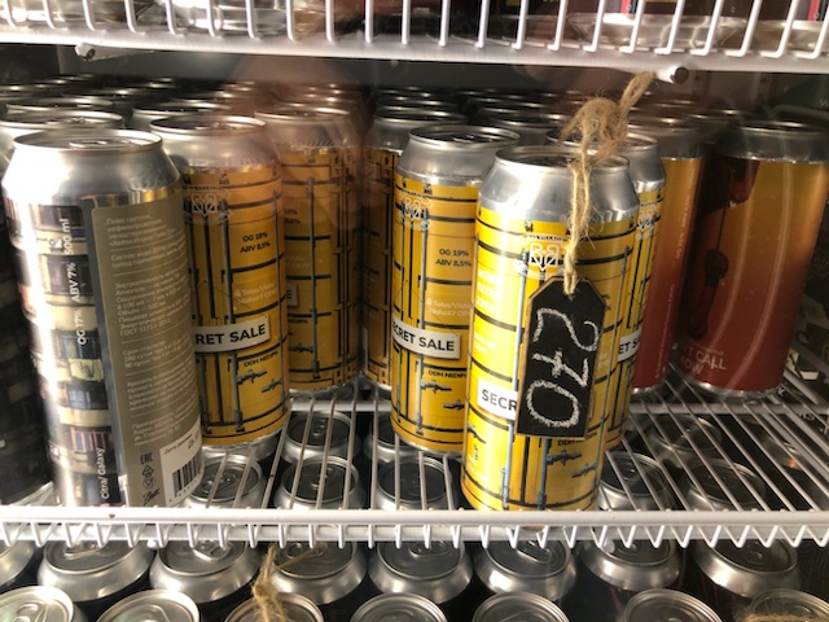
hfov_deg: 63.4
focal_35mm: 28
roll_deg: -2.7
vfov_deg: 49.7
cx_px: 414
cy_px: 311
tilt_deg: -20.8
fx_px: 671
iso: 40
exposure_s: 1/25
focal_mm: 3.99
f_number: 1.8
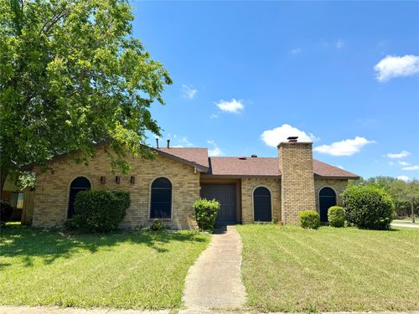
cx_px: 210
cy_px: 157
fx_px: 291
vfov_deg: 56.8
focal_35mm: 24
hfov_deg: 71.6
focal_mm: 6.76
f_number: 1.78
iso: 80
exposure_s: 1/3953
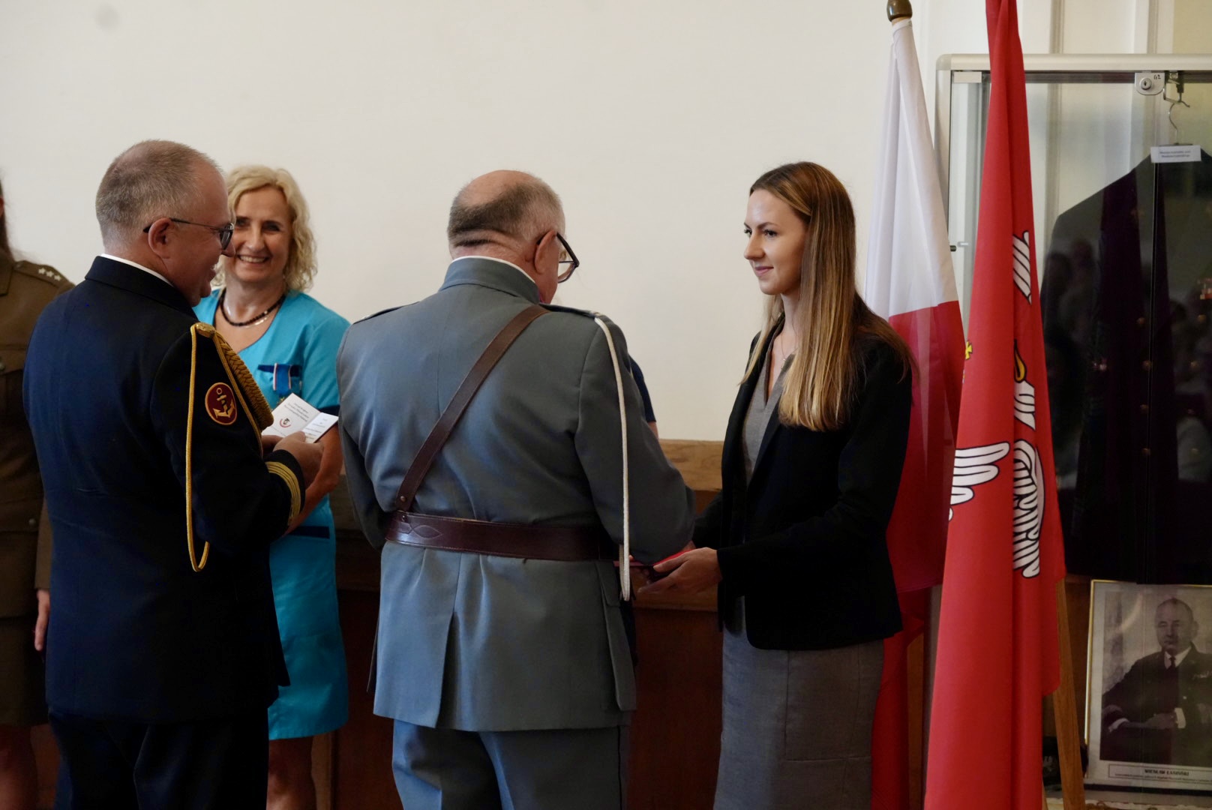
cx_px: 606
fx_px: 2864
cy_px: 405
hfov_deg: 23.9
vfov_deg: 16.1
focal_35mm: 85
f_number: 4
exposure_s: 1/160
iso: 10000
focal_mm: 85
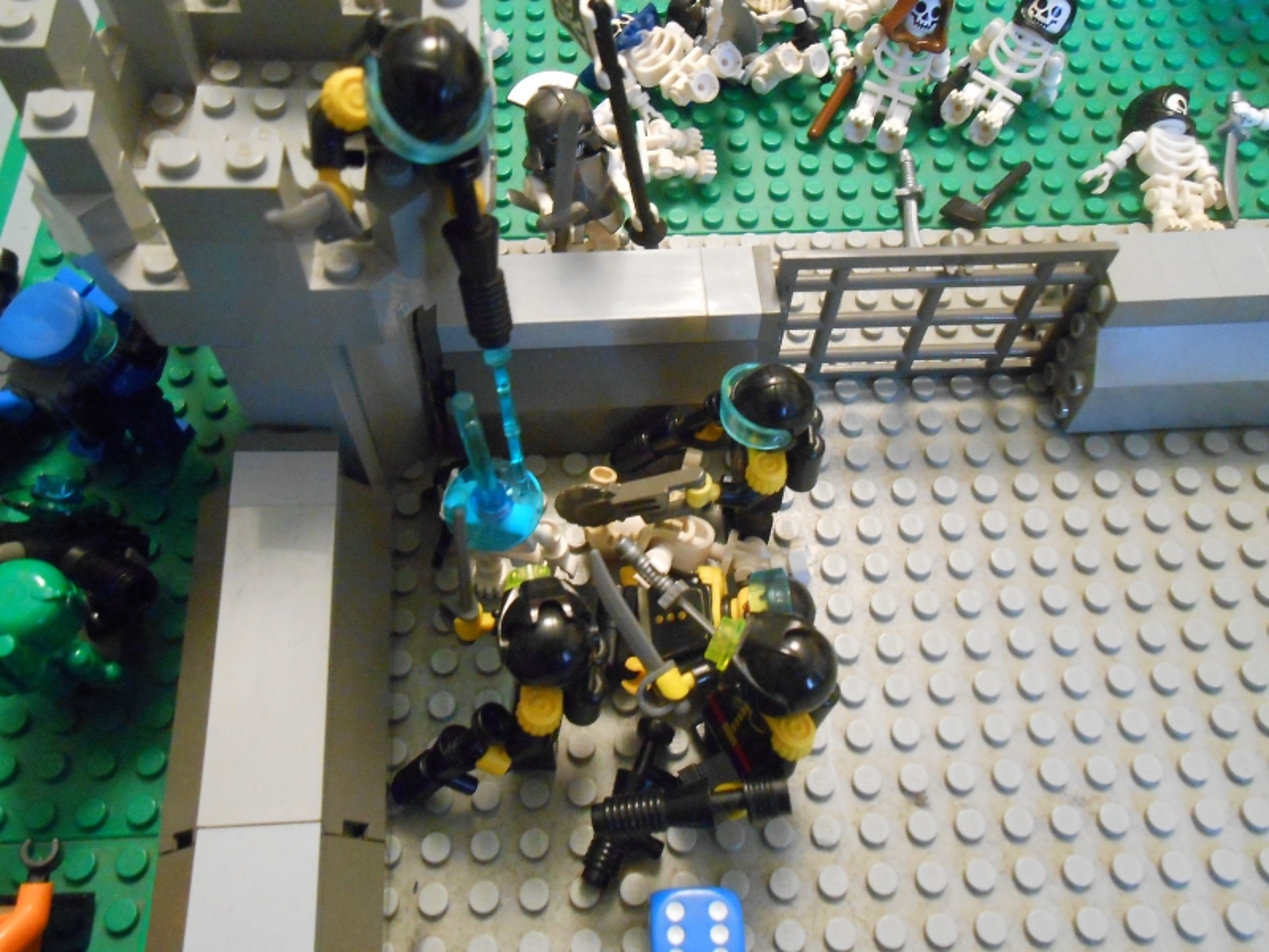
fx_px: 1100
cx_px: 634
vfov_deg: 46.8
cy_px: 476
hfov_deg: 60.0
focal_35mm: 30
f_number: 3.8
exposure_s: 1/3
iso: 800
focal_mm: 5.3
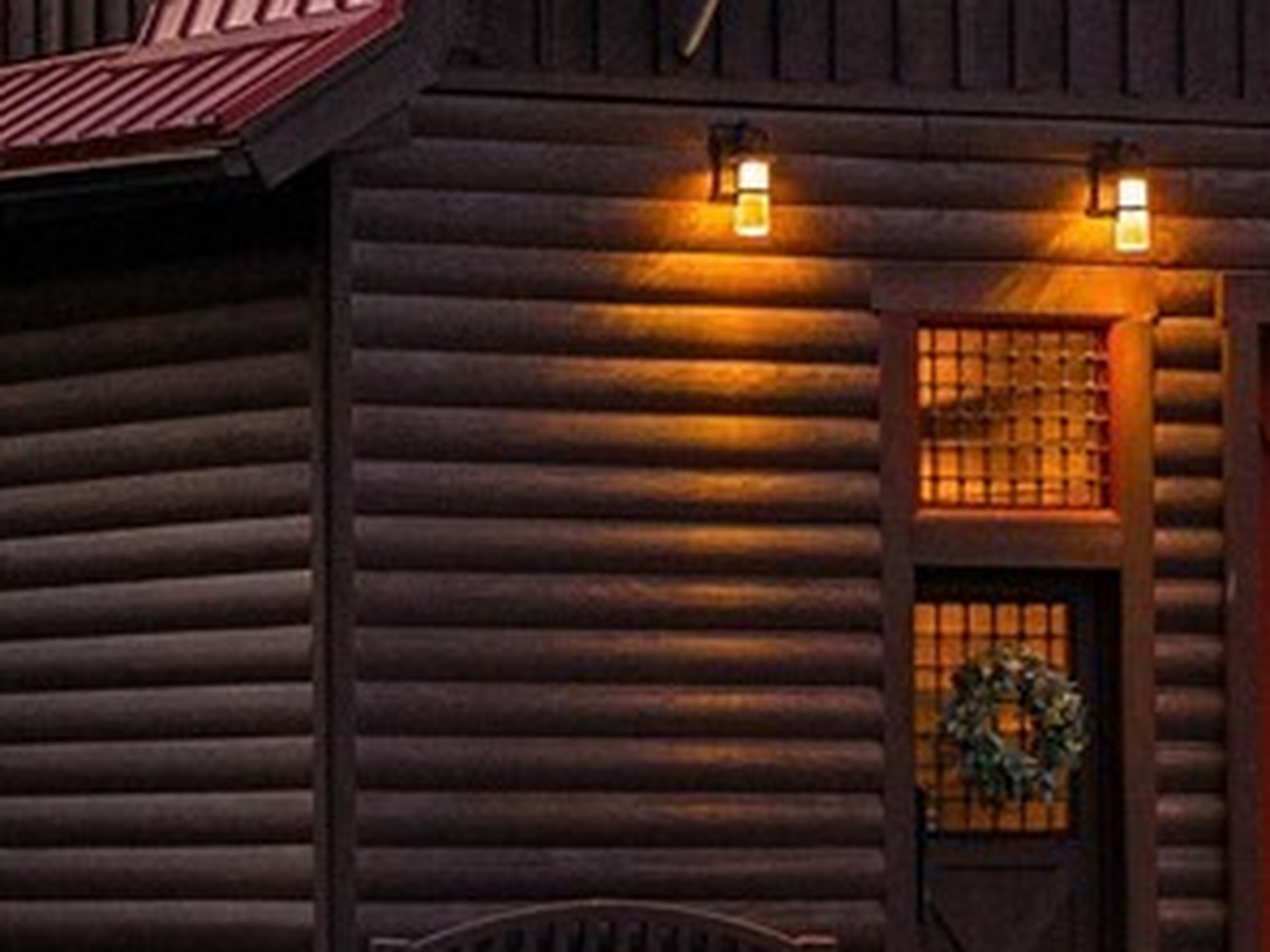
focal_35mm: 242
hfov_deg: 8.2
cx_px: 92
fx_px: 8877
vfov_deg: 6.1
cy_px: 225
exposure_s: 1/45
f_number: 2.8
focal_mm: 43.9
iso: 2500
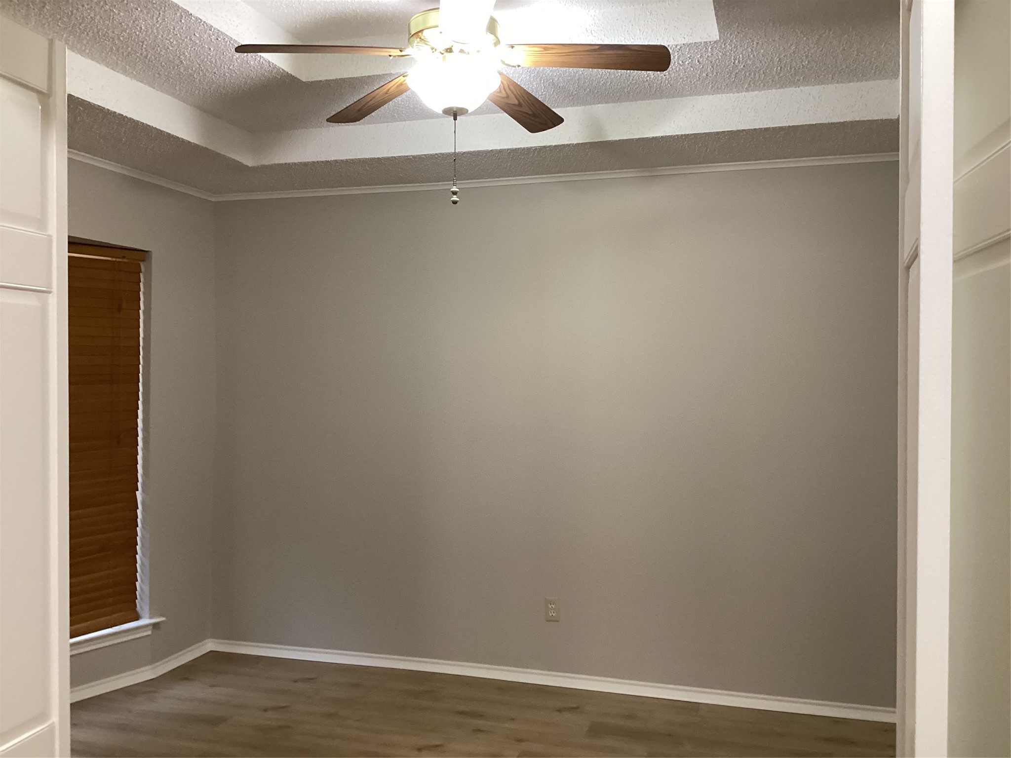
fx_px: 905
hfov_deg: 58.4
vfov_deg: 45.4
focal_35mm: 31
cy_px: 379
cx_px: 506
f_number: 2.4
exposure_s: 1/40
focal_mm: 3.3
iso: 250
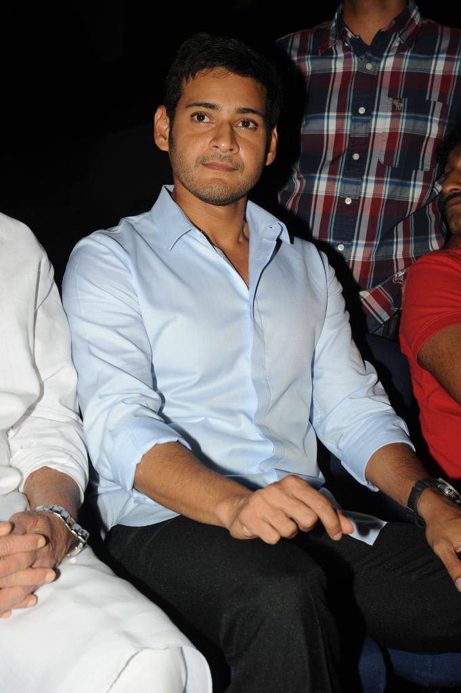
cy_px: 346
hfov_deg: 20.6
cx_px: 230
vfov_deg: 30.5
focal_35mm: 66
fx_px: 1270
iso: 200
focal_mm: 66
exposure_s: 1/125
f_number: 10
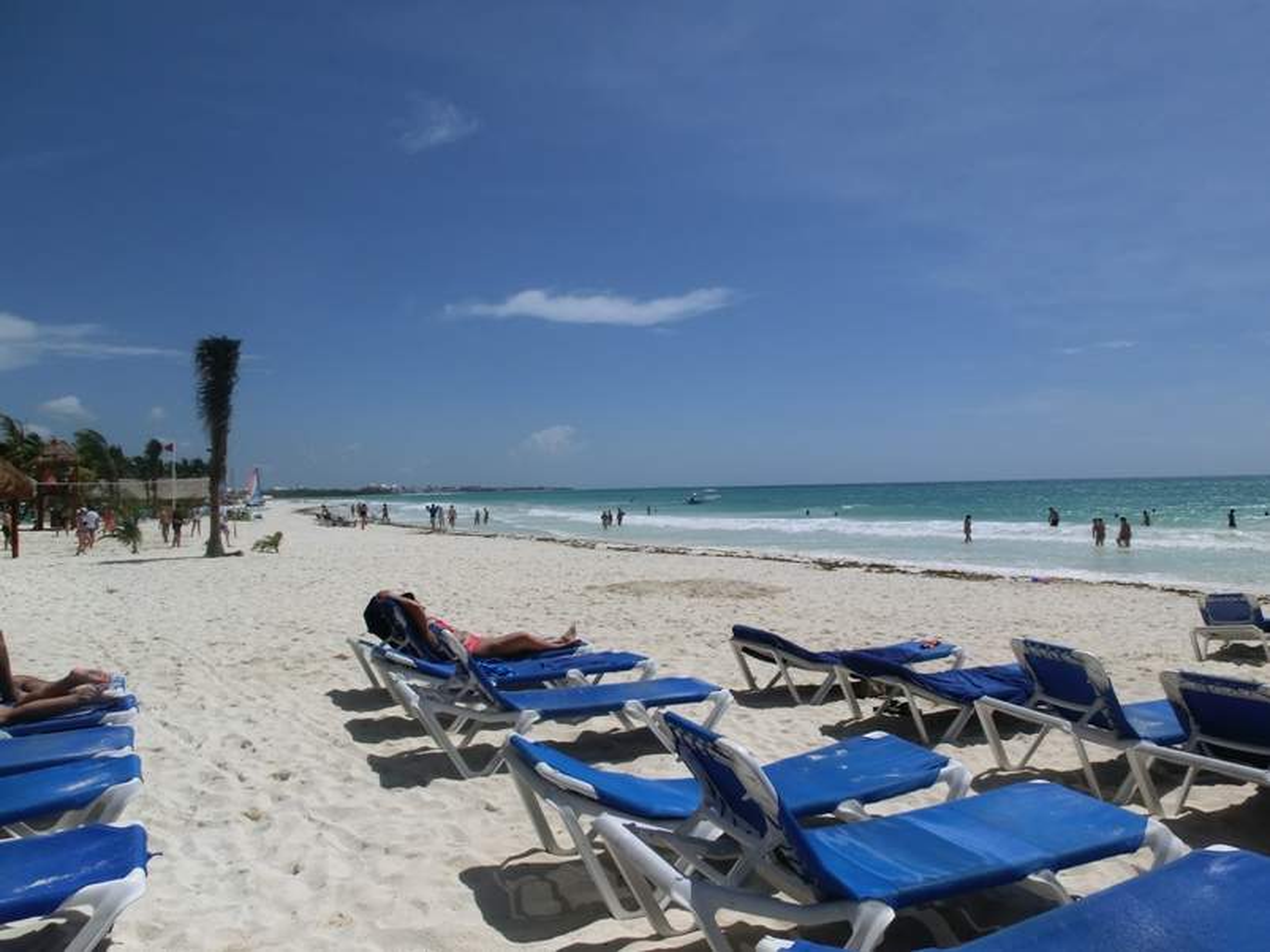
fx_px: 880
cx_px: 635
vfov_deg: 56.8
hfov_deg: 71.6
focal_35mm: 24
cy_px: 476
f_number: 7.9
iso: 80
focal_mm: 4.24
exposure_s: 1/640
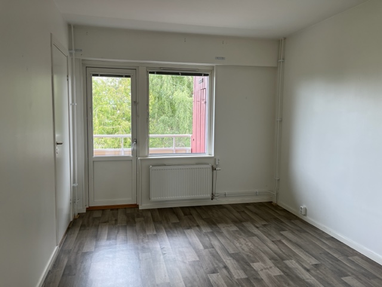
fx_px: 287
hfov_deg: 67.3
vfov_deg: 53.1
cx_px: 191
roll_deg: -0.6
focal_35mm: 26
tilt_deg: -5.6
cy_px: 144
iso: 64
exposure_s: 1/150
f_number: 1.6
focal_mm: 5.1
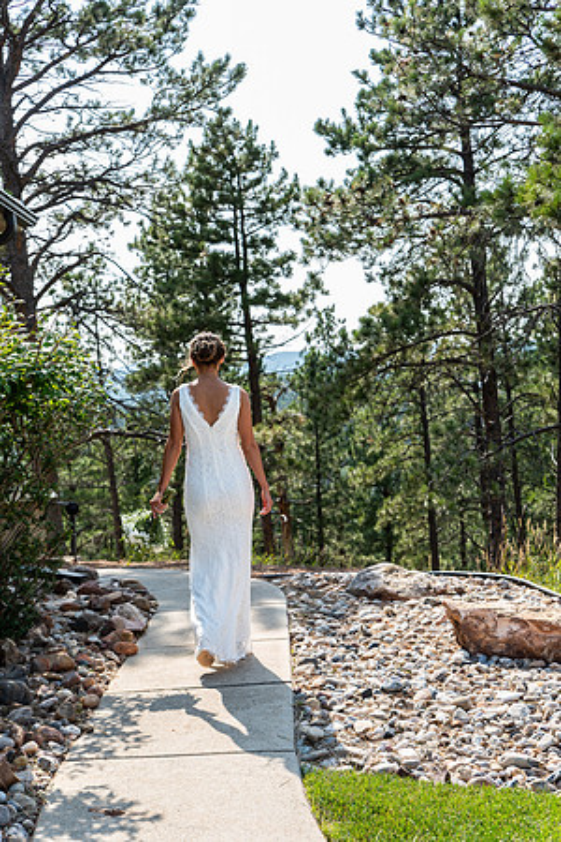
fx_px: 1169
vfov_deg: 39.6
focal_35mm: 50
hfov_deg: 27.0
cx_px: 280
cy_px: 421
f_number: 4.5
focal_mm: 50
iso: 80
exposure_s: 1/160
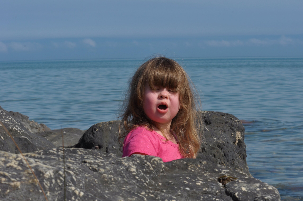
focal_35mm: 120
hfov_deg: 17.1
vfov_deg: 11.4
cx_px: 152
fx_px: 1009
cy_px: 100
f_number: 32
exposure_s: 1/125
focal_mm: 80
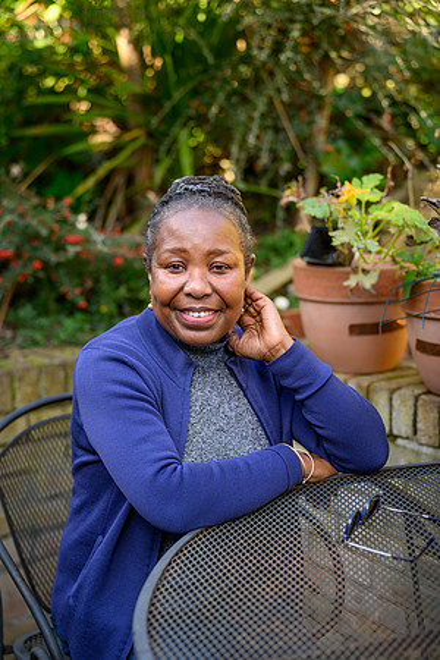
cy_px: 330
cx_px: 220
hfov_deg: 22.6
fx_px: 1100
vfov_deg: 33.4
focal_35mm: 60
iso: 360
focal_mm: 60
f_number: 2.4
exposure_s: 1/400
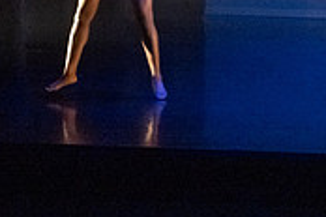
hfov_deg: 9.5
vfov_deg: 6.6
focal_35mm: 207
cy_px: -29
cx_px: 587
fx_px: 1874
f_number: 3.2
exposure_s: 1/320
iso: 4000
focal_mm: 57
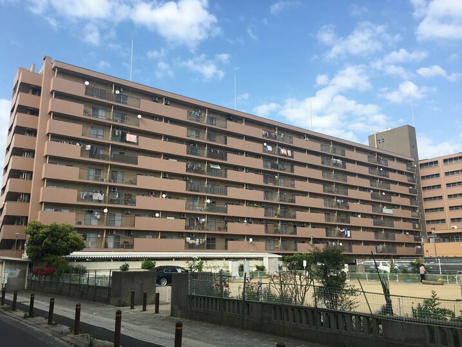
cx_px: 231
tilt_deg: +12.4
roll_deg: -0.7
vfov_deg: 48.2
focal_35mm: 29
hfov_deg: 61.7
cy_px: 174
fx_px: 387
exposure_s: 1/1115
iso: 25
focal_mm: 4.15
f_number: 2.2
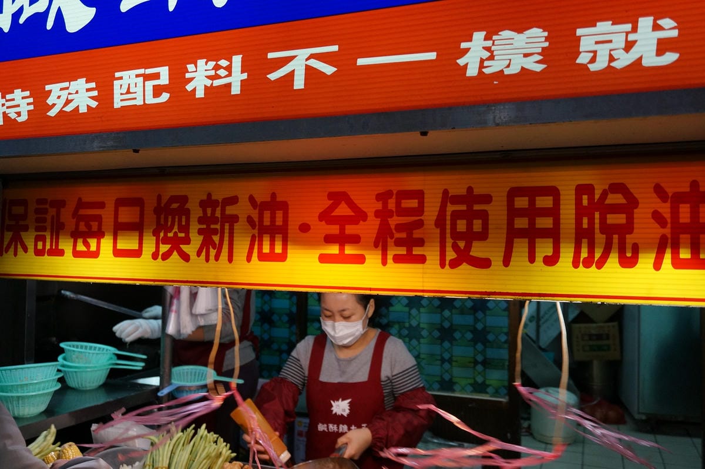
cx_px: 352
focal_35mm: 32
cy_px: 234
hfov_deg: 59.5
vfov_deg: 41.6
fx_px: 616
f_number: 4
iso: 640
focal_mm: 21
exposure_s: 1/160
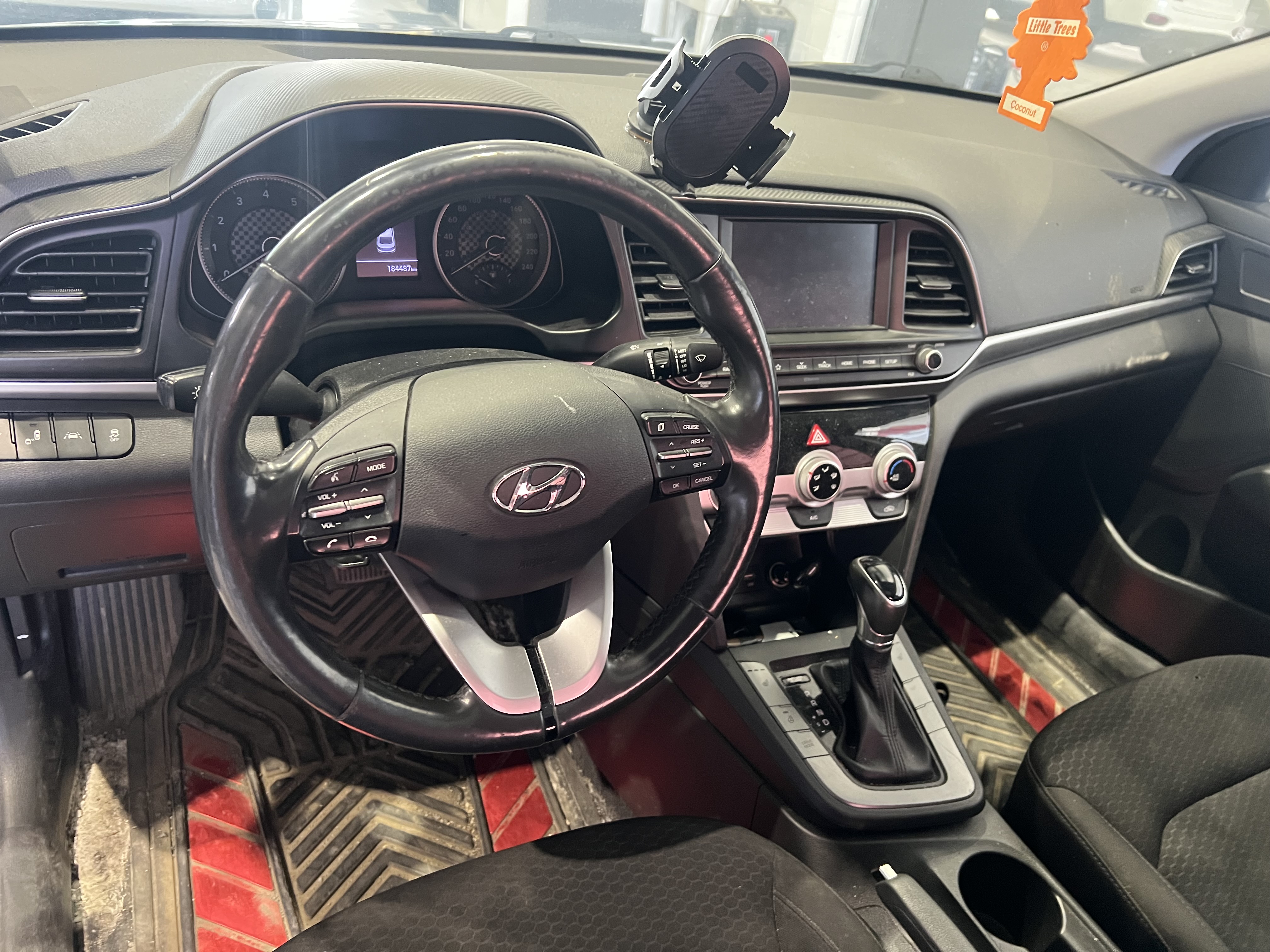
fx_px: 954
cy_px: 476
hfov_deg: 67.3
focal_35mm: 26
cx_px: 635
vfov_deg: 53.1
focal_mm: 5.7
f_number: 1.5
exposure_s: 1/60
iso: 500
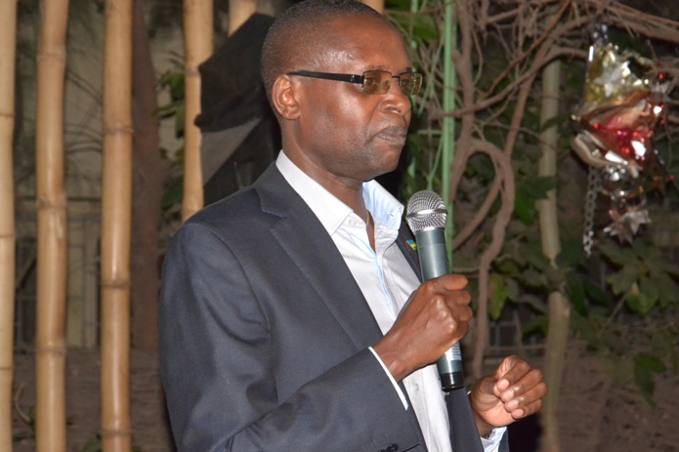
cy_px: 216
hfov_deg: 19.1
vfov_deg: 12.8
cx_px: 332
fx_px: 2018
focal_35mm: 107
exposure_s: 1/200
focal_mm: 62
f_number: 7.1
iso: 3200
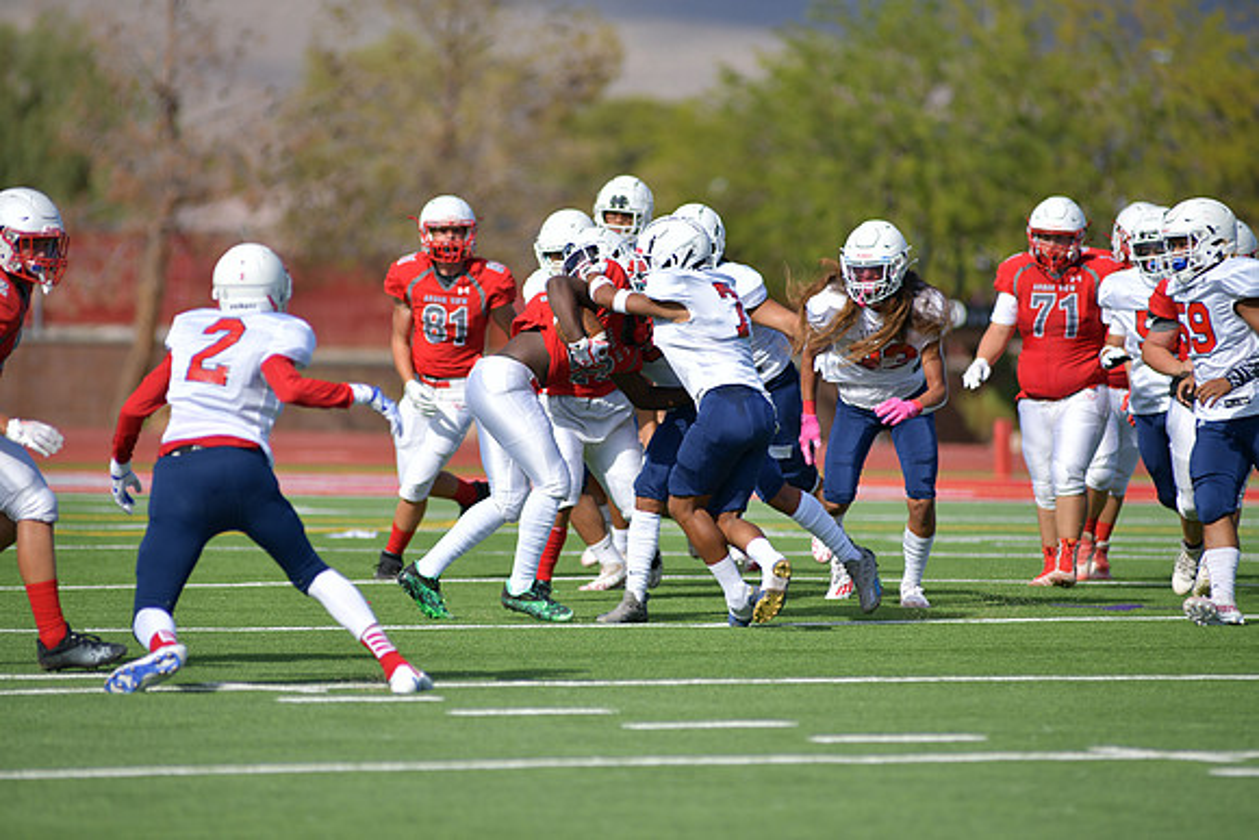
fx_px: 10494
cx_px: 630
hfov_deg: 6.9
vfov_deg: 4.6
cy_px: 420
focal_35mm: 300
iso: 72
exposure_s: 1/2000
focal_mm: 300
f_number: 3.5
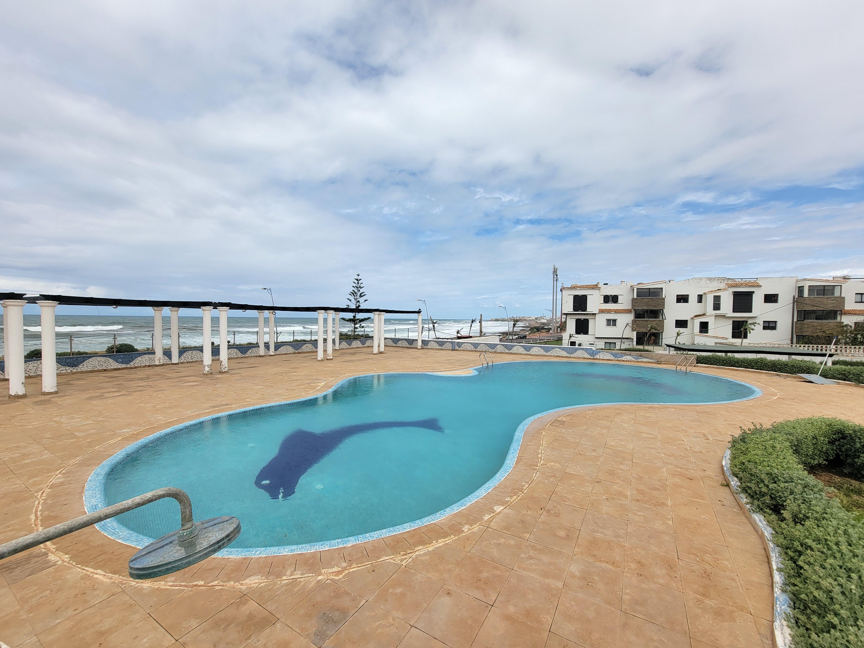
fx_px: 324
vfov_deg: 89.9
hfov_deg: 106.2
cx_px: 432
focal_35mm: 13
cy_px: 324
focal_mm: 2.2
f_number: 2.2
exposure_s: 1/2745
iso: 50
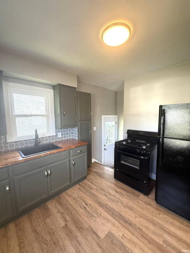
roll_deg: +1.1
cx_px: 95
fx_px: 102
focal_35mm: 14
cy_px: 126
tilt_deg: -4.7
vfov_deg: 102.1
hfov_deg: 85.7
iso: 320
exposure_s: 1/120
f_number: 2.2
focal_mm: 2.22
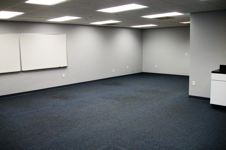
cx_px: 111
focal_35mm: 34
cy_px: 76
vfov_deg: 38.9
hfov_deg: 55.8
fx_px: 213
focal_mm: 5.7
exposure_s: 1/30
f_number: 2.9
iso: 160
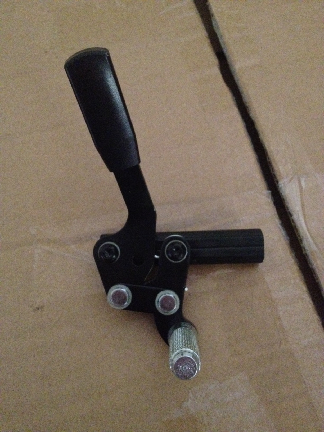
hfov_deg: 40.7
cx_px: 162
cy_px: 216
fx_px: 437
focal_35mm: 35
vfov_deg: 52.6
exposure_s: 1/15
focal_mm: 4.28
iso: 800
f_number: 2.4
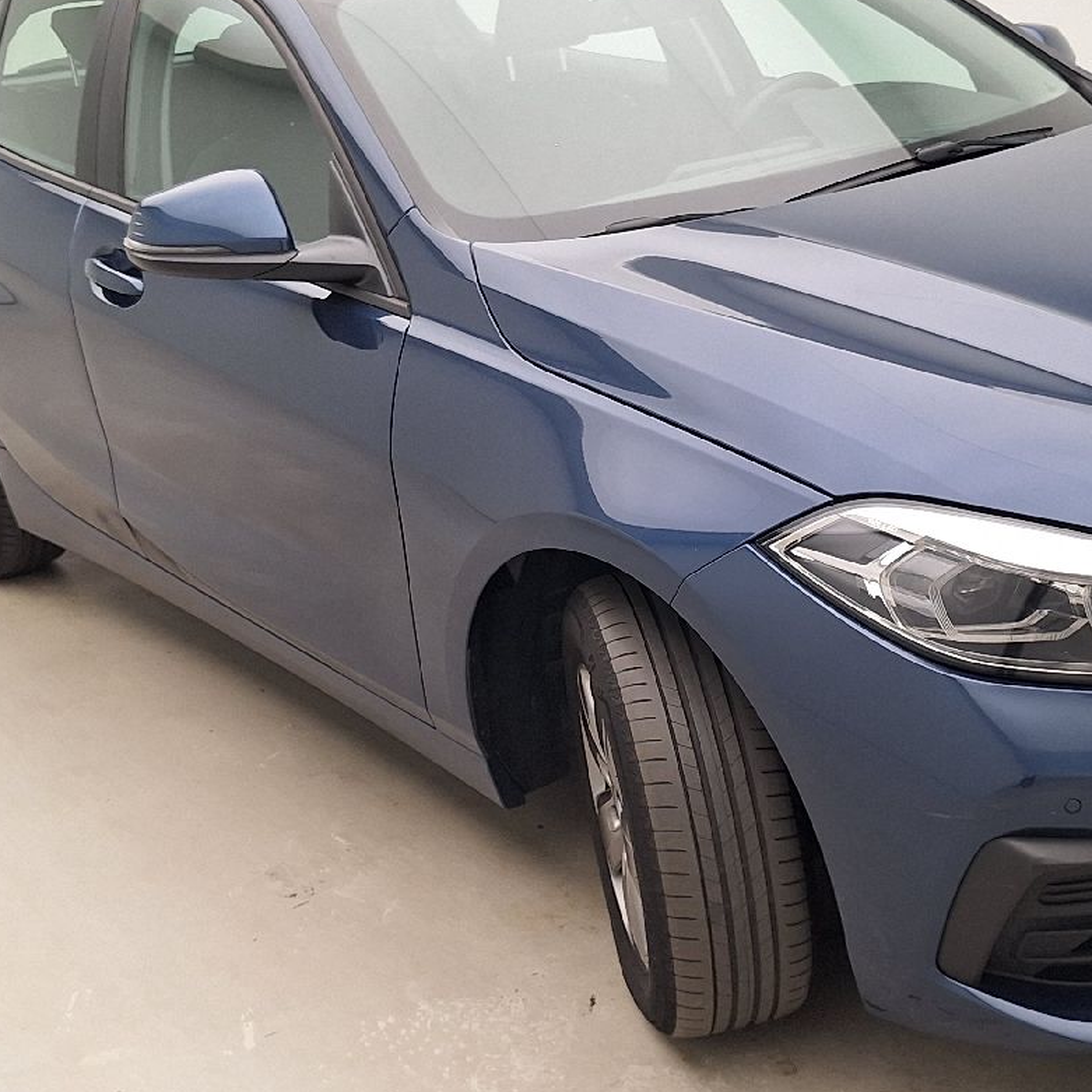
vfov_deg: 34.0
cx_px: 701
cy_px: 584
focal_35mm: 50
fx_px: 1785
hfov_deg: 33.8
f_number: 1.8
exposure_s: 1/100
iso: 50
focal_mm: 5.54
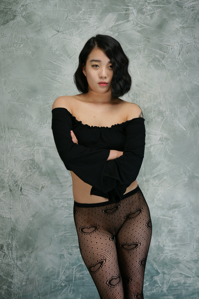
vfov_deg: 24.6
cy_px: 150
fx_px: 684
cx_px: 100
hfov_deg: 16.6
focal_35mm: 82
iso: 200
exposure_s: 1/125
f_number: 2.8
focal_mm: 55
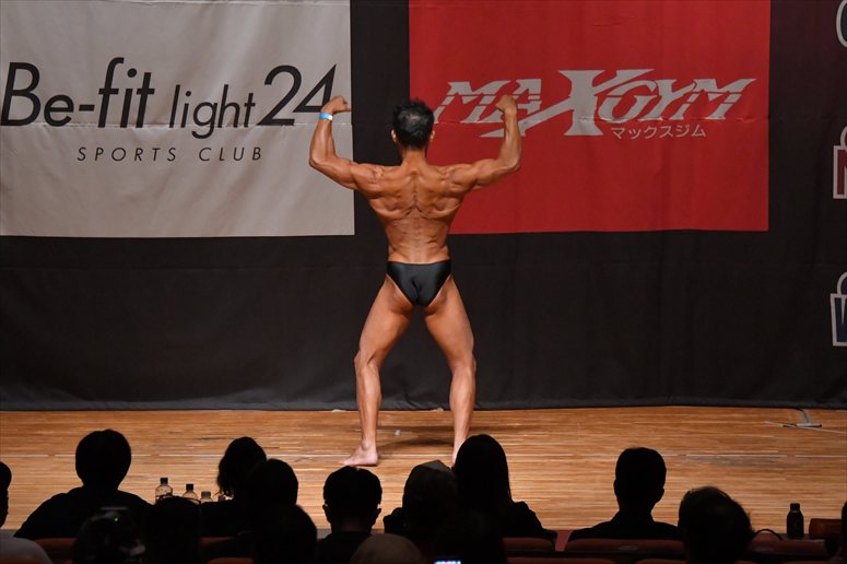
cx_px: 424
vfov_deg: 6.8
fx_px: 4750
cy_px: 282
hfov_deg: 10.2
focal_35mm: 202
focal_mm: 135
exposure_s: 1/400
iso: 8000
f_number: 5.6
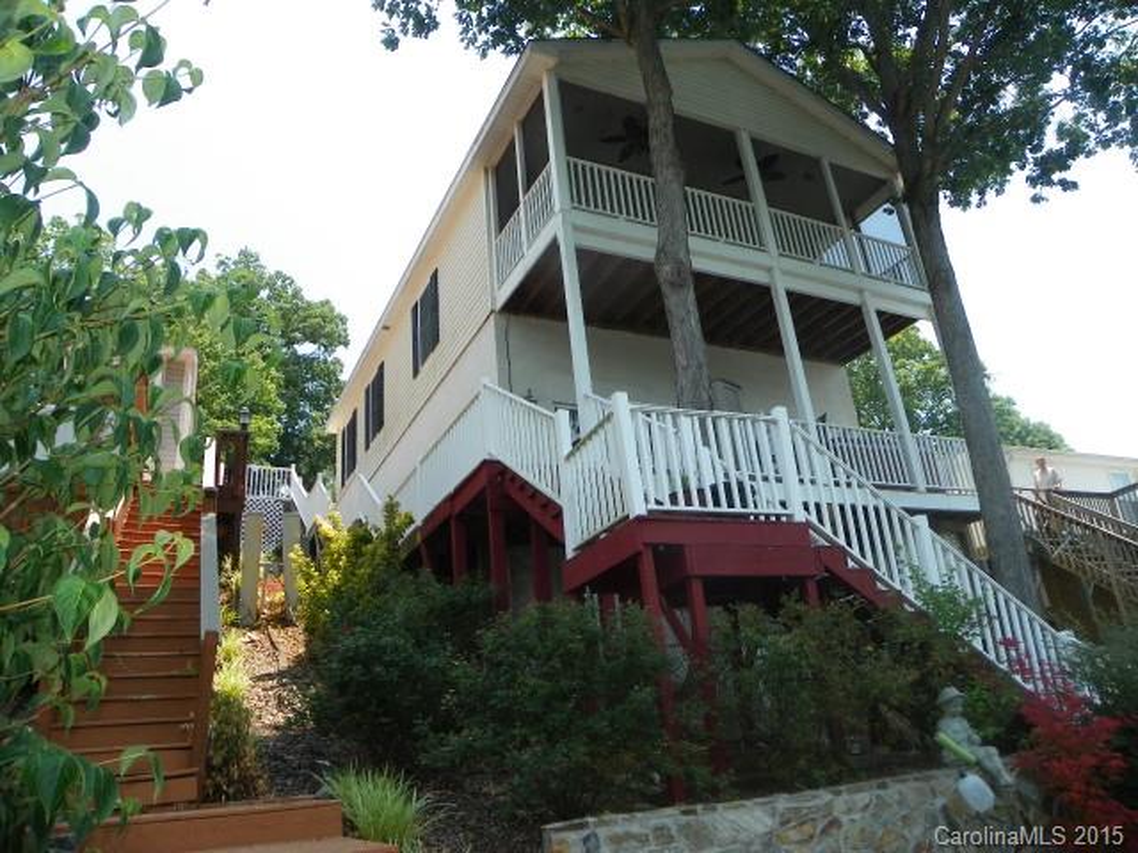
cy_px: 426
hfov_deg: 67.3
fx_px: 855
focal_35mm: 26
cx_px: 569
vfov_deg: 53.1
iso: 64
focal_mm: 4.6
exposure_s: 1/250
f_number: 4
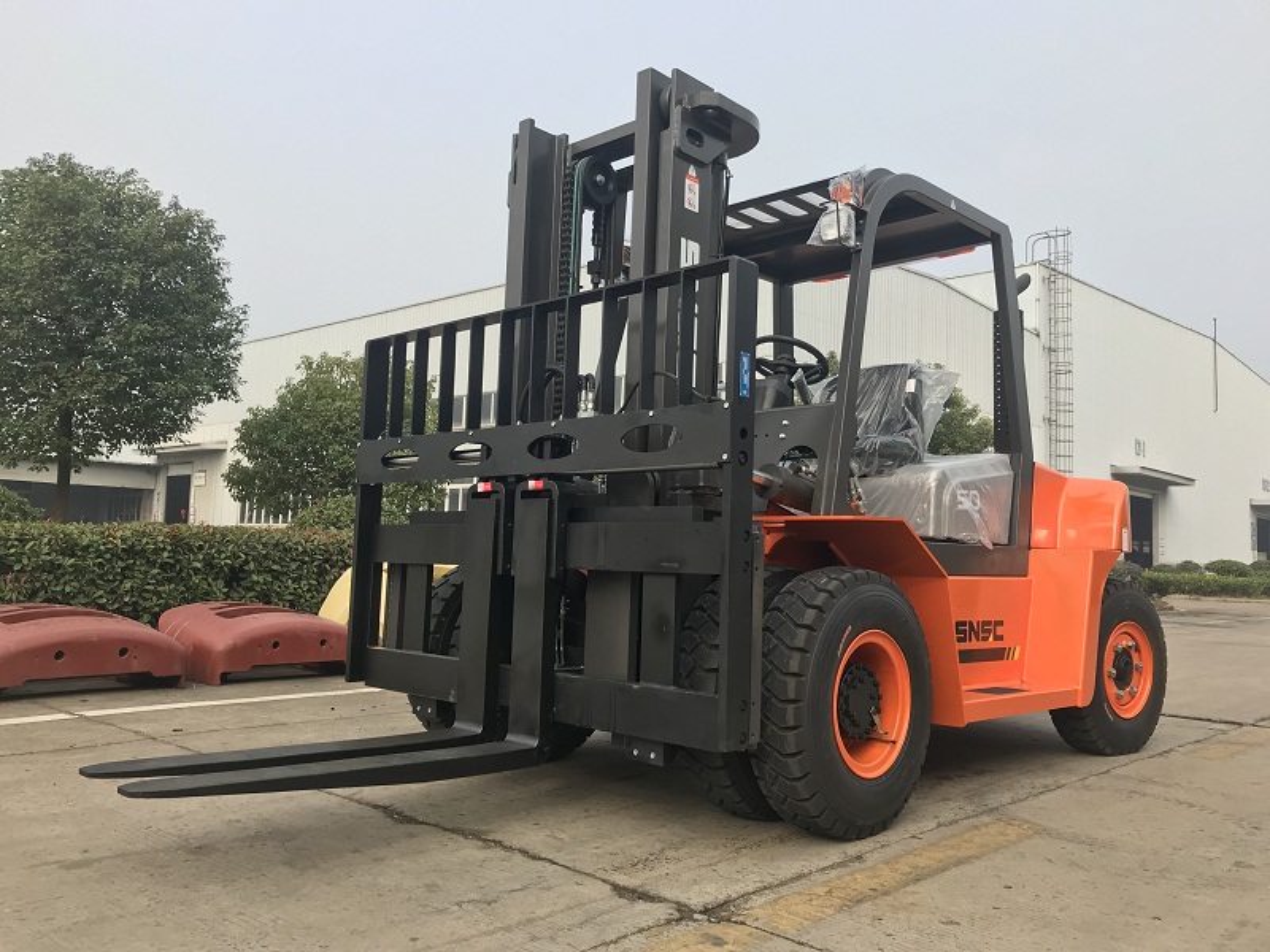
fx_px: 1027
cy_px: 476
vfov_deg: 49.7
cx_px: 635
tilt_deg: +6.8
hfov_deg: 63.4
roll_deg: -2.8
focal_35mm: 28
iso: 20
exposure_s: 1/929
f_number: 1.8
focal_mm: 3.99
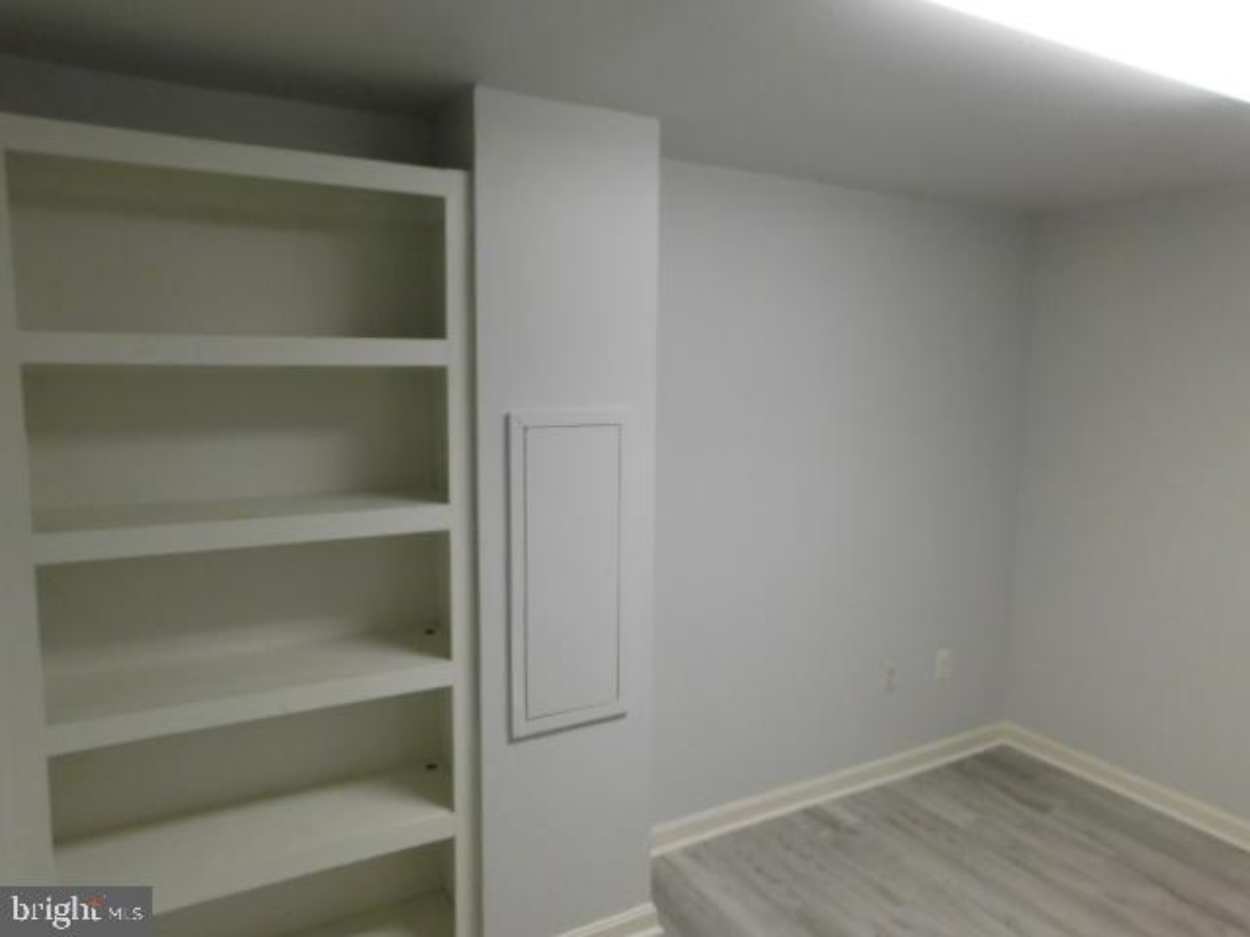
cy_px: 468
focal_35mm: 23
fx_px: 831
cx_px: 625
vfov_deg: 58.9
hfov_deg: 73.9
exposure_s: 1/30
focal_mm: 4
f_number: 3
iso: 280
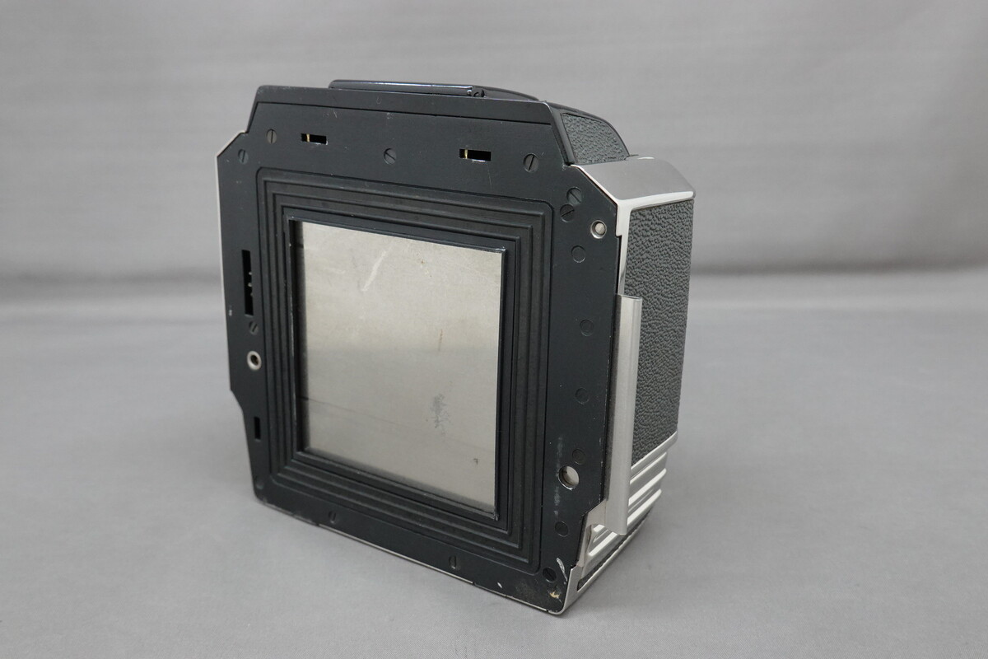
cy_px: 330
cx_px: 494
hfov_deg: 54.4
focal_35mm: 35
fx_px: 960
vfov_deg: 37.9
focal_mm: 13.03
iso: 1000
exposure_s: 1/40
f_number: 5.6
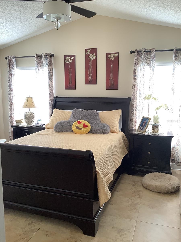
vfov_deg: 58.4
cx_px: 90
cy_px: 121
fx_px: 216
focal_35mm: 31
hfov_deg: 45.4
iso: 50
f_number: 2.4
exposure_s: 1/50
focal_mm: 3.3
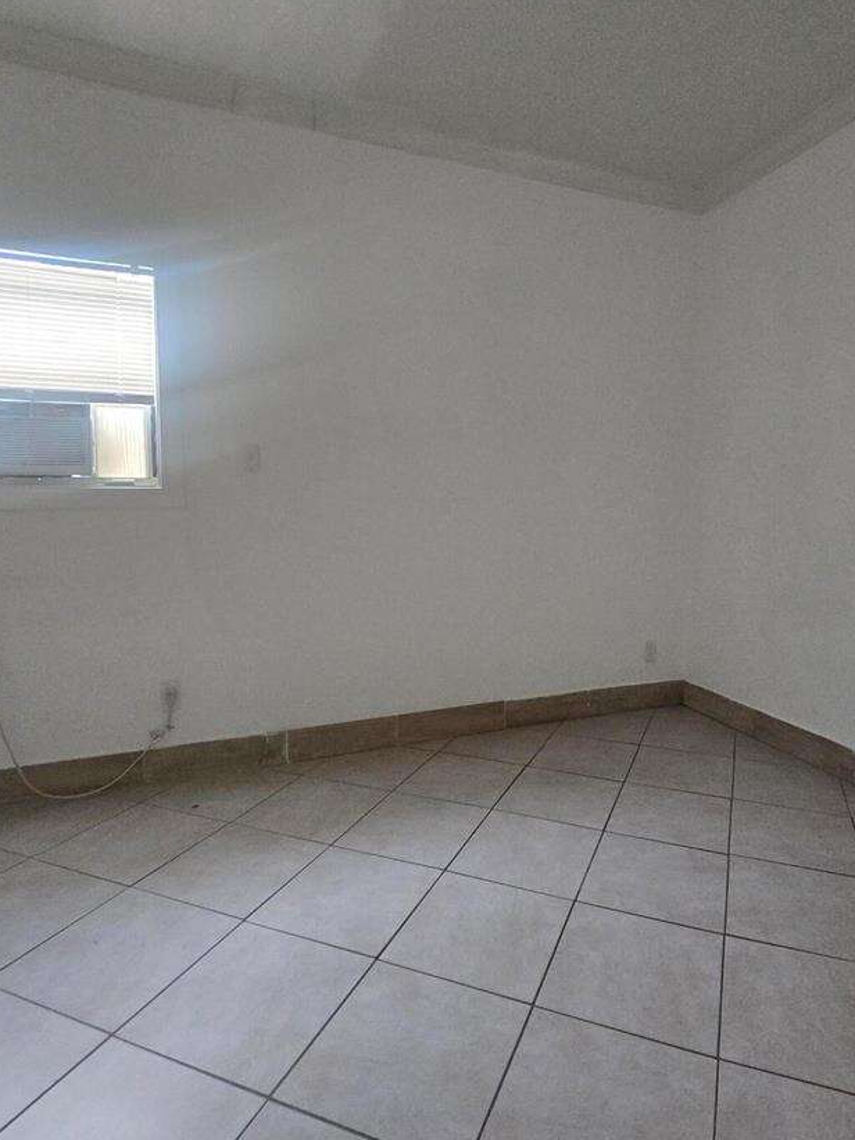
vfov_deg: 84.5
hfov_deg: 68.1
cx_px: 505
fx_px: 626
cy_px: 530
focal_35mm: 19
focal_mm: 2.2
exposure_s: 1/60
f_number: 2.2
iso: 500
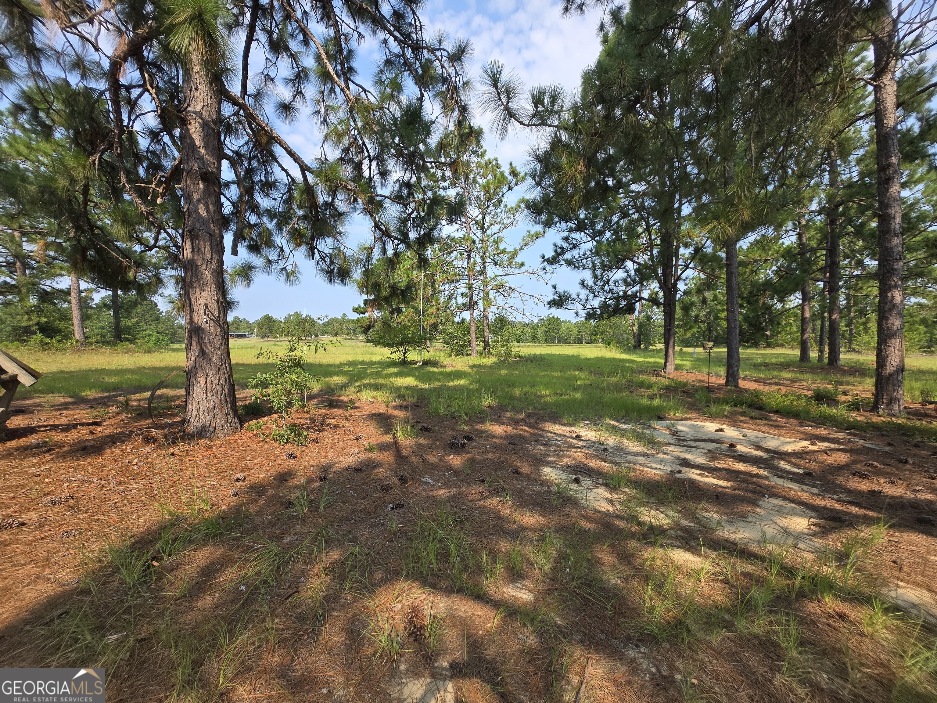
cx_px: 468
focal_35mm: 13
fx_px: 352
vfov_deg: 89.9
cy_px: 352
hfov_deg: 106.2
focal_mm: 1.7
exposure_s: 1/572
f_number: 2.2
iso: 25
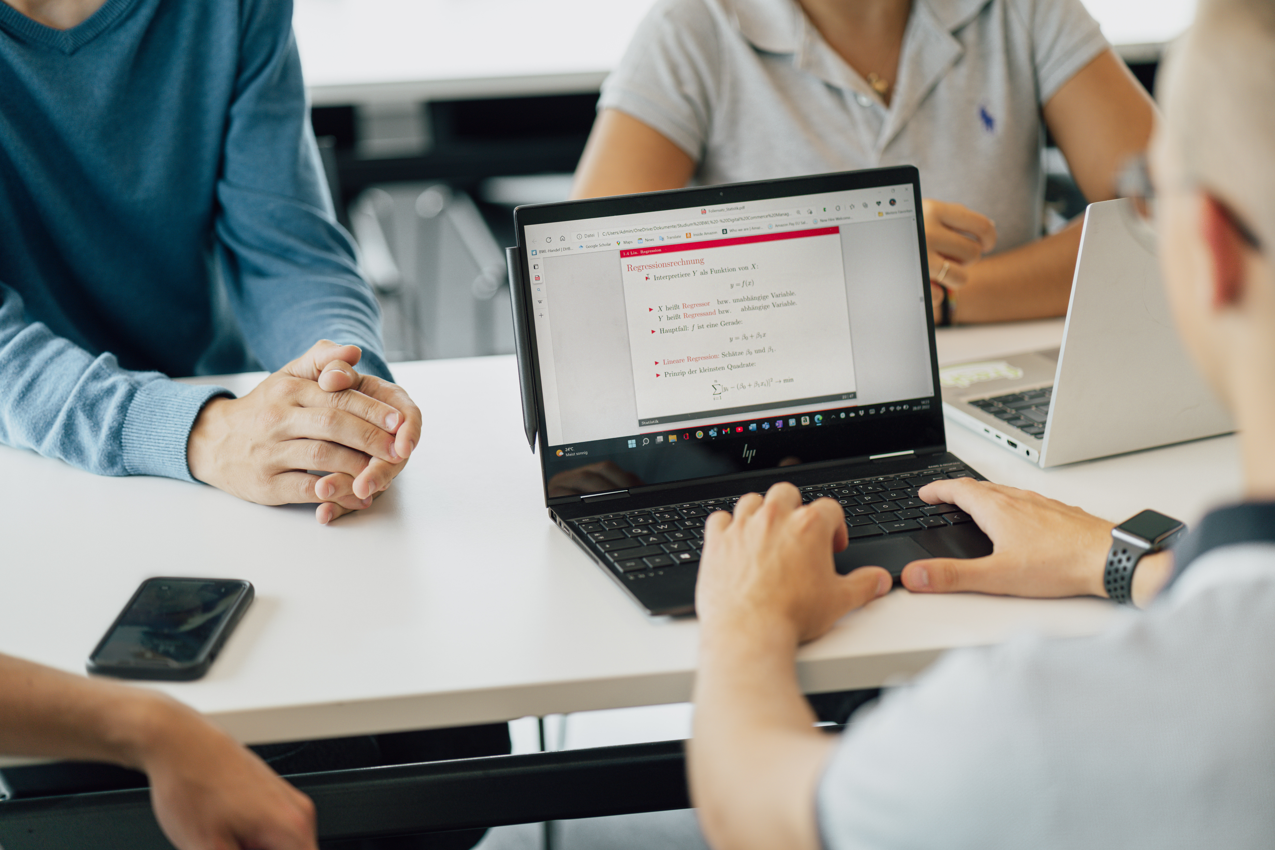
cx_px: 638
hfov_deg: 23.9
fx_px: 3010
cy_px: 425
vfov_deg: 16.1
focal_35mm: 85
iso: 100
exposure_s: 1/320
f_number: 1.8
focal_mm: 85
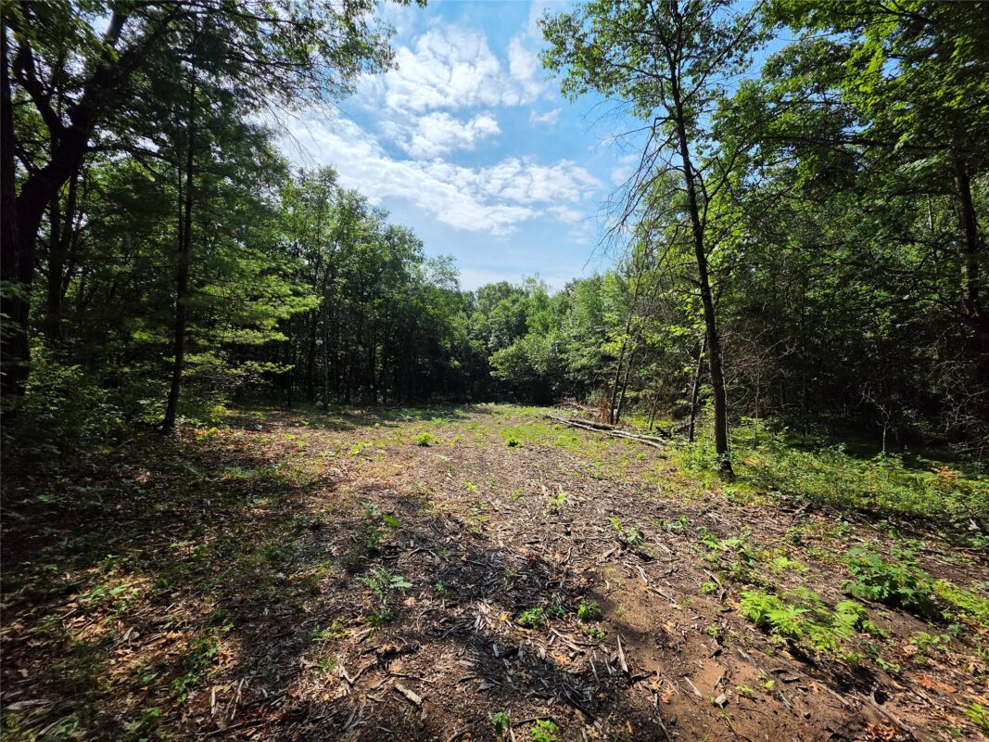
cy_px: 371
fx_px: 371
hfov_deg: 106.2
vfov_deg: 89.9
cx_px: 494
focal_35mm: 13
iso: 32
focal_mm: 2.2
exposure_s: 1/3952
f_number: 1.9
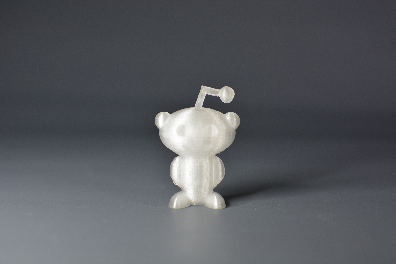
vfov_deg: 25.8
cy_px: 132
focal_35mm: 52
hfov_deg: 37.8
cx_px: 198
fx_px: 578
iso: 400
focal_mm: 35
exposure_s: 1/80
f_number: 2.8
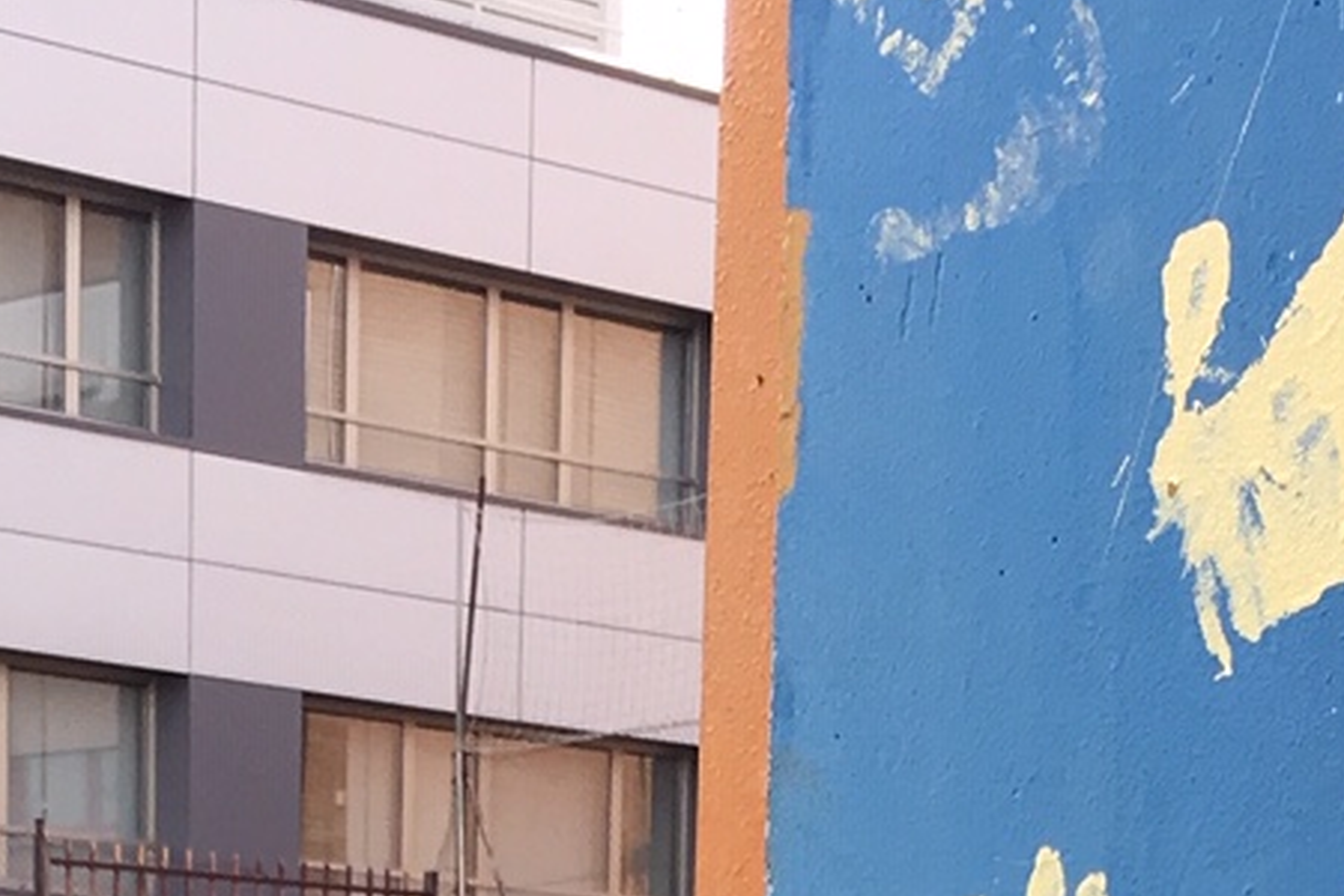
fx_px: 5040
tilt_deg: -9.1
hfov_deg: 15.2
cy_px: 2198
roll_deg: -1.3
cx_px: 430
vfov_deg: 9.1
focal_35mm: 135
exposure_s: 1/125
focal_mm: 4.15
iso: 25
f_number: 2.2
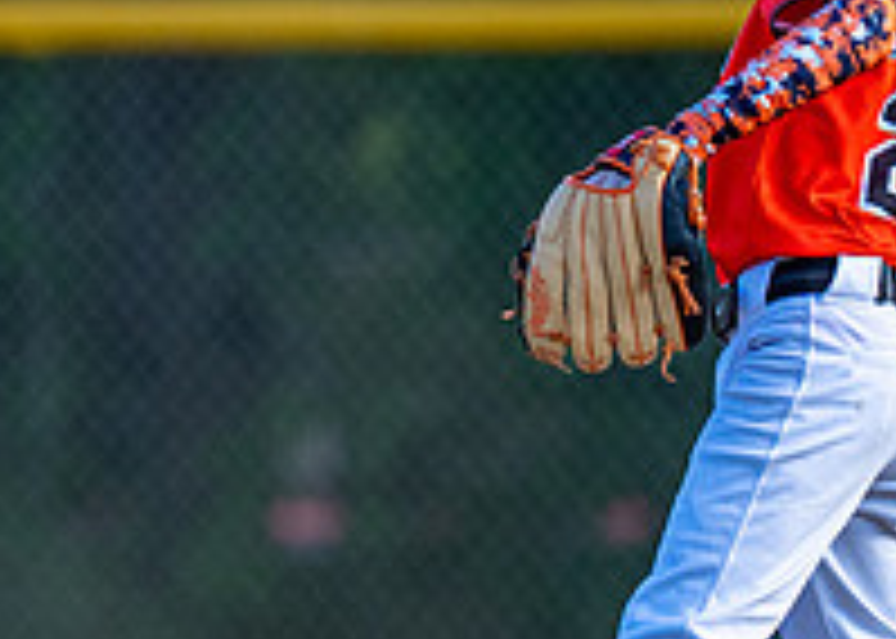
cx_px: 728
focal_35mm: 1120
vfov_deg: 1.3
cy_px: 240
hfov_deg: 1.8
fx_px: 28491
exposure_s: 1/2500
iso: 400
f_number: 2.8
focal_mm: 200
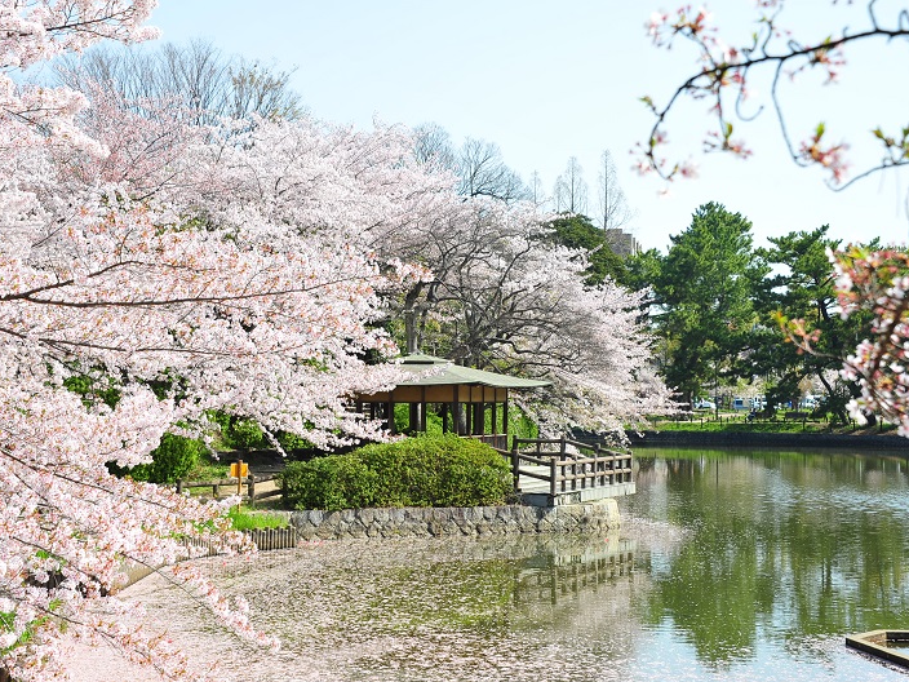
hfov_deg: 27.4
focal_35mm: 71
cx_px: 443
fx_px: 1864
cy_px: 342
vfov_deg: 20.7
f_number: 8
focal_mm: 65
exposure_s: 1/200
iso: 200
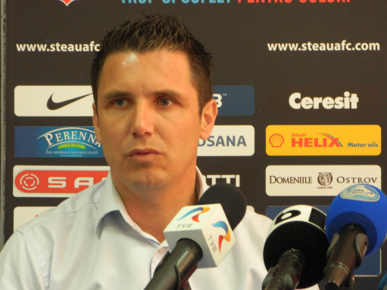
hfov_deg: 7.1
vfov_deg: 5.3
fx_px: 3108
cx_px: 194
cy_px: 145
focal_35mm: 278
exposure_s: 1/13
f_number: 5.6
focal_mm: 50
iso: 400
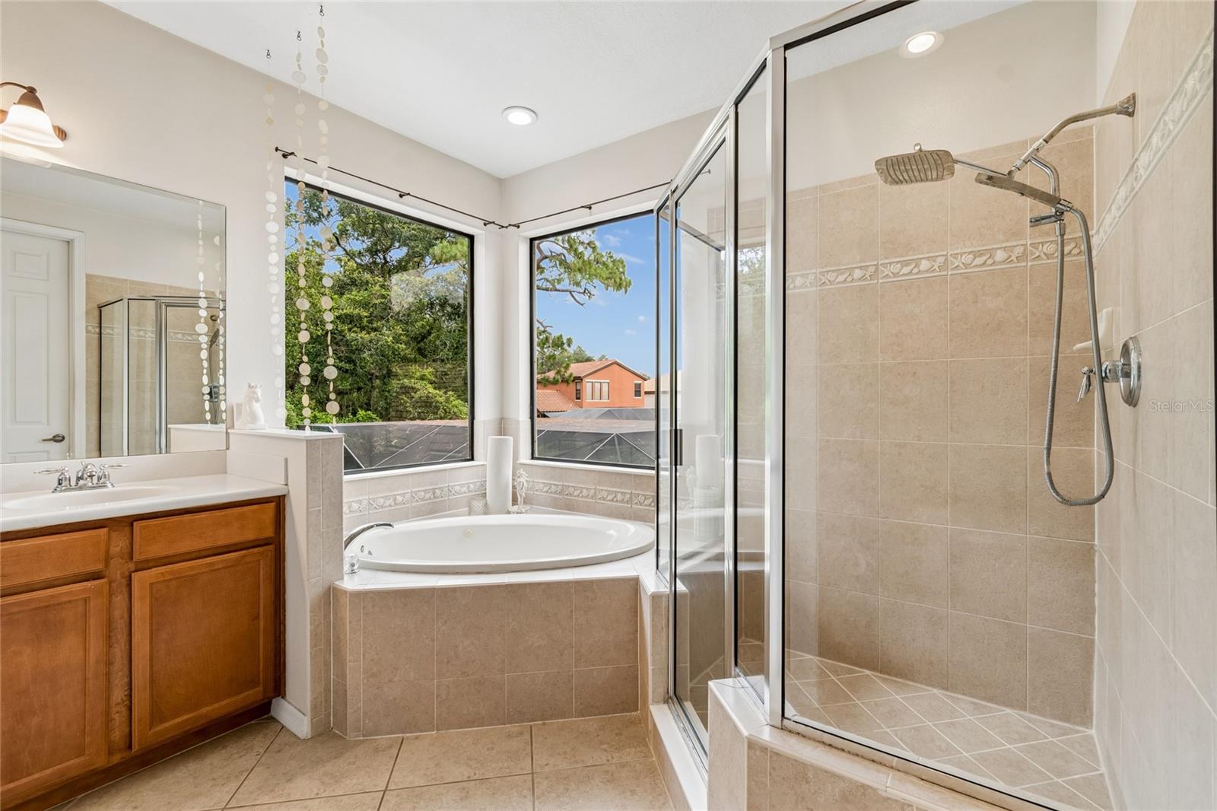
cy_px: 406
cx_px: 608
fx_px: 507
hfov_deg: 100.4
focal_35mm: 15
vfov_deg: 77.3
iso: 100
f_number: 7.1
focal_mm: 10
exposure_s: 1/25
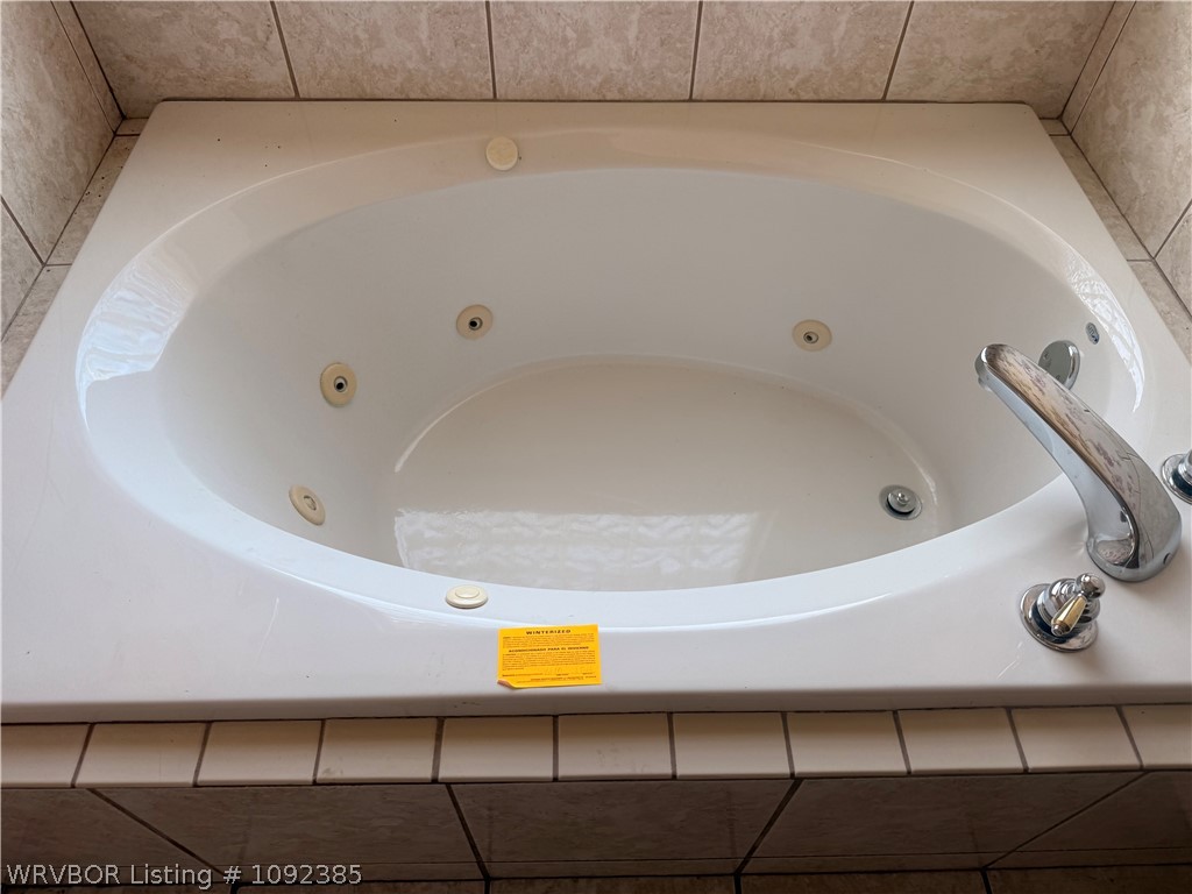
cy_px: 447
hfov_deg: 71.6
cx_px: 596
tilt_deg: -50.2
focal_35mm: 24
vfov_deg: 56.8
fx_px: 826
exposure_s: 1/163
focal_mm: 6.76
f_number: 1.78
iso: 80
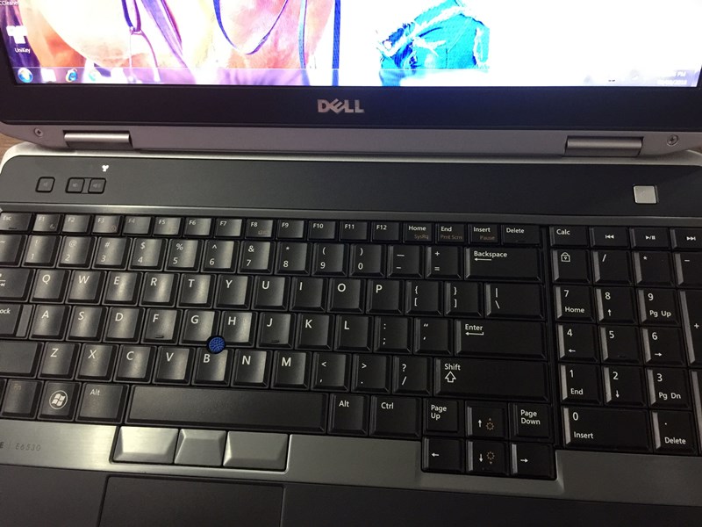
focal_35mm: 29
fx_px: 588
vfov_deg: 48.2
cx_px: 351
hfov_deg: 61.7
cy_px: 264
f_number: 2.2
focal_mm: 4.15
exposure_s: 1/17
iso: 160
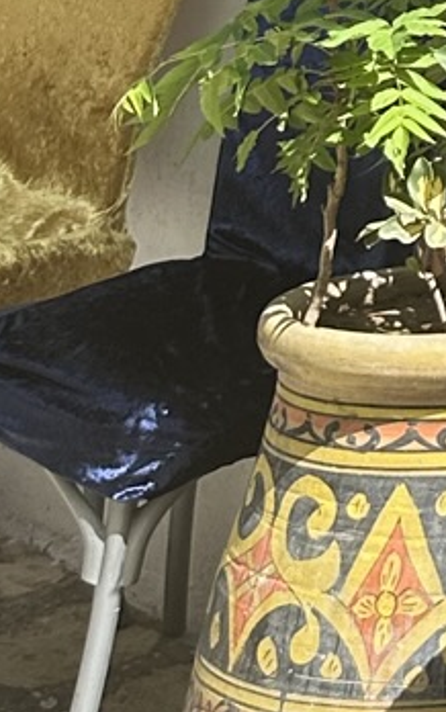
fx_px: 2835
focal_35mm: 146
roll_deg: -0.1
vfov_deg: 12.6
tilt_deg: +7.8
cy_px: -687
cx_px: 1168
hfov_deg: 8.1
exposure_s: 1/1587
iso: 80
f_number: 1.78
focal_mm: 6.86
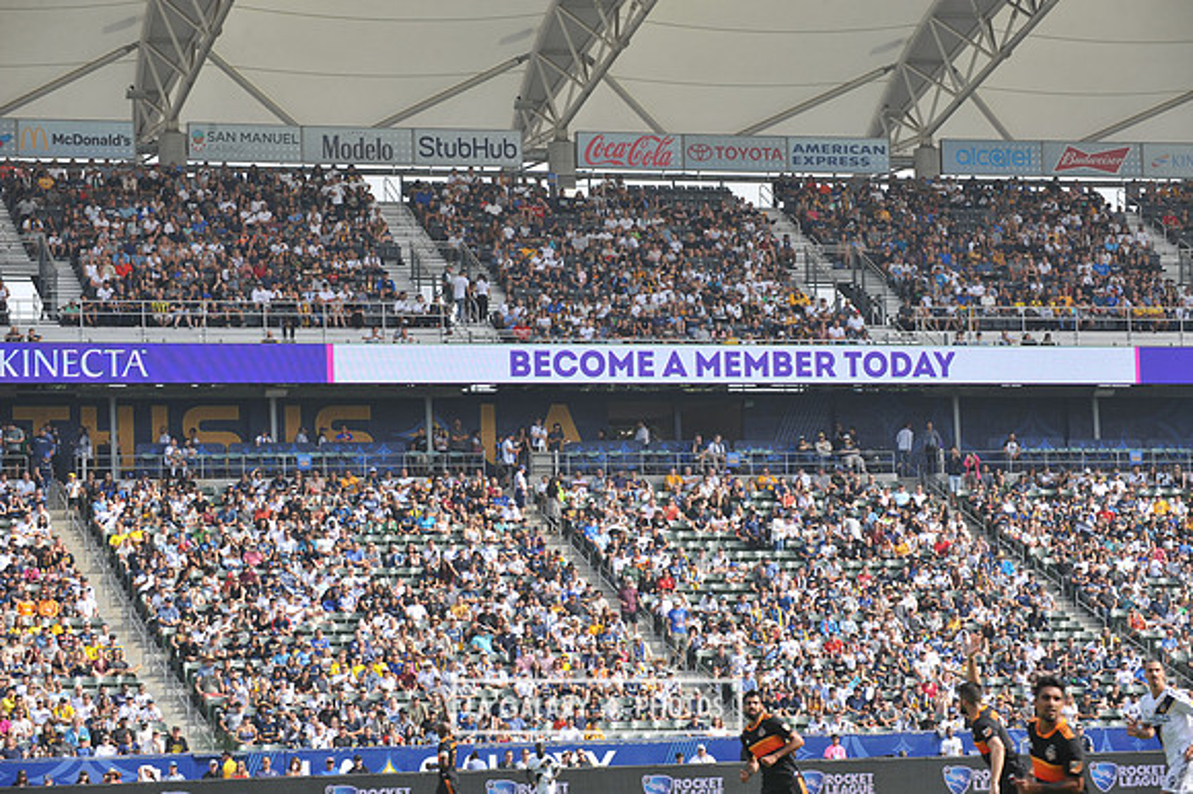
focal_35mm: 116
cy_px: 397
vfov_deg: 11.8
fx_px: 3842
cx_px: 596
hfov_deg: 17.7
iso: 200
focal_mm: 116
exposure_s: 1/320
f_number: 9
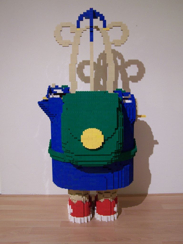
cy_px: 122
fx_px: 268
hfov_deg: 37.7
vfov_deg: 49.0
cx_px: 92
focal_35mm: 38
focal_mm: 6.3
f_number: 2.8
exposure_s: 1/2
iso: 80
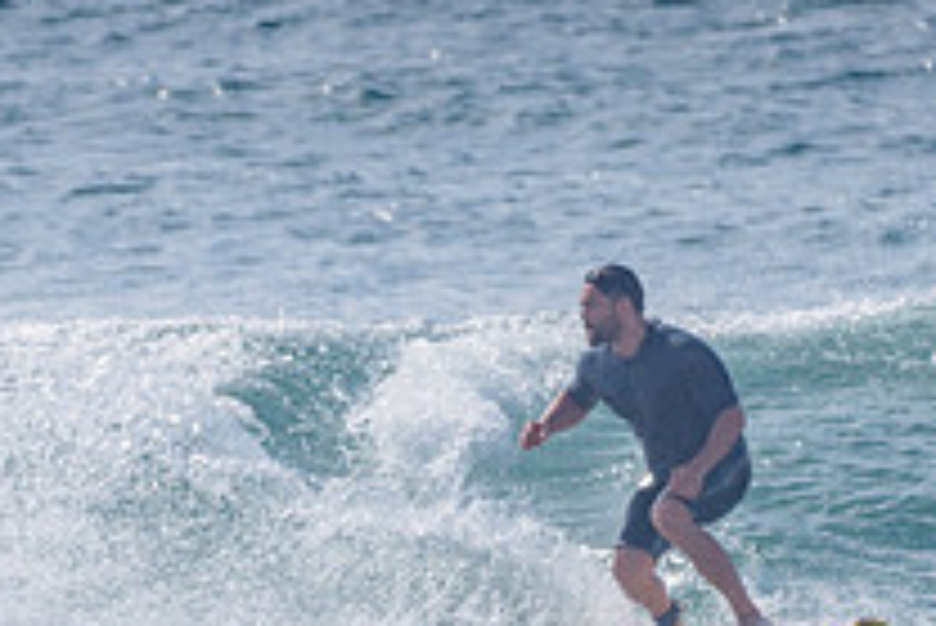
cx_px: 621
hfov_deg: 1.2
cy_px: 554
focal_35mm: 1708
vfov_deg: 0.8
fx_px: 44437
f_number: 5.6
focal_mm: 500
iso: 80
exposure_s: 1/2000
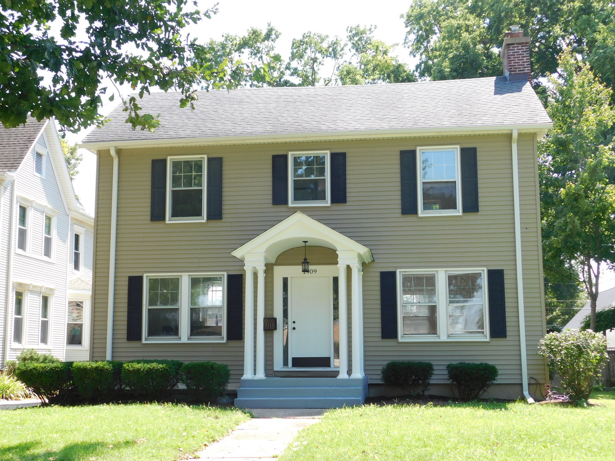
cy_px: 230
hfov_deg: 42.1
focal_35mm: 45
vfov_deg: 32.2
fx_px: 799
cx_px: 308
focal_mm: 8
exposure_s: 1/200
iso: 125
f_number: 3.7
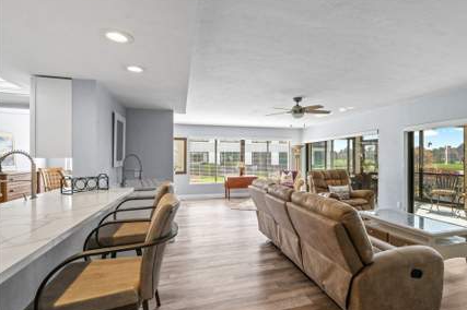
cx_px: 257
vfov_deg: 67.3
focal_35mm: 18
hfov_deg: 89.8
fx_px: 233
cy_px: 158
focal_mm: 16
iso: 400
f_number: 8
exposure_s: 1/100
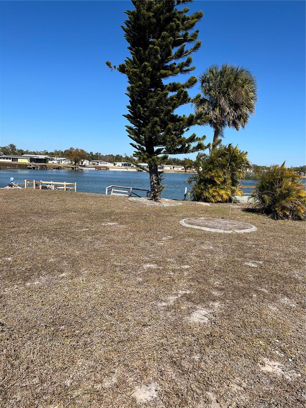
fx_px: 306
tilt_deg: -3.7
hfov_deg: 53.1
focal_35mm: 26
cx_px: 153
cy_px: 204
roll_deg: -2.6
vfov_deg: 67.3
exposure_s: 1/4310
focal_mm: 5.1
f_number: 1.6
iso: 50
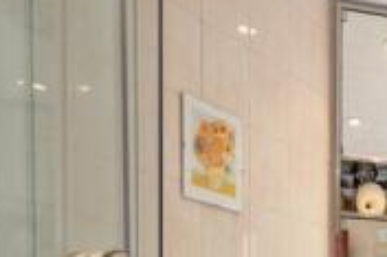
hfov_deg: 31.5
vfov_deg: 21.4
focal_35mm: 56
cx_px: 429
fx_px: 601
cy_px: 349
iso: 200
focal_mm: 10
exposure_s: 1/50
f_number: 4
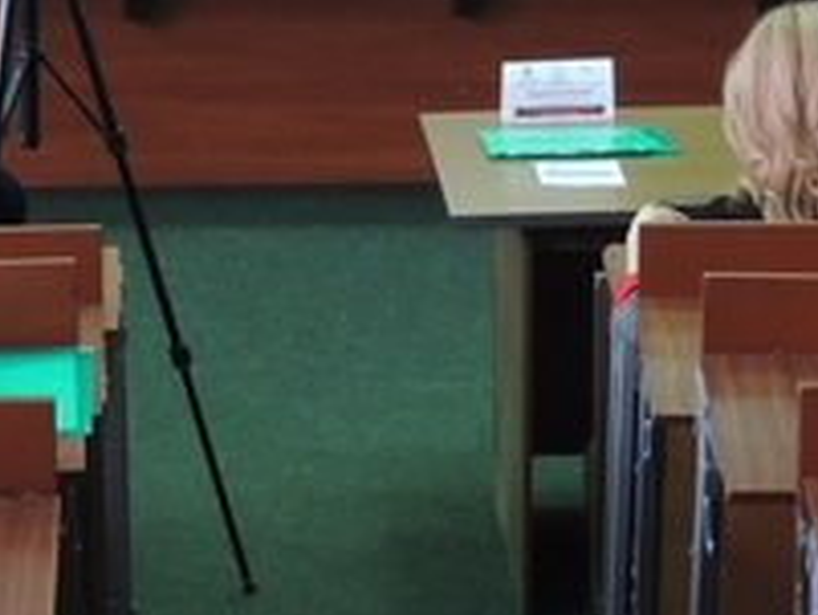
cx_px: -12
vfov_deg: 7.8
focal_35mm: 187
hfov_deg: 10.5
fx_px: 4422
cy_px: -314
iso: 400
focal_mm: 8.3
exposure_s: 1/30
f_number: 3.5
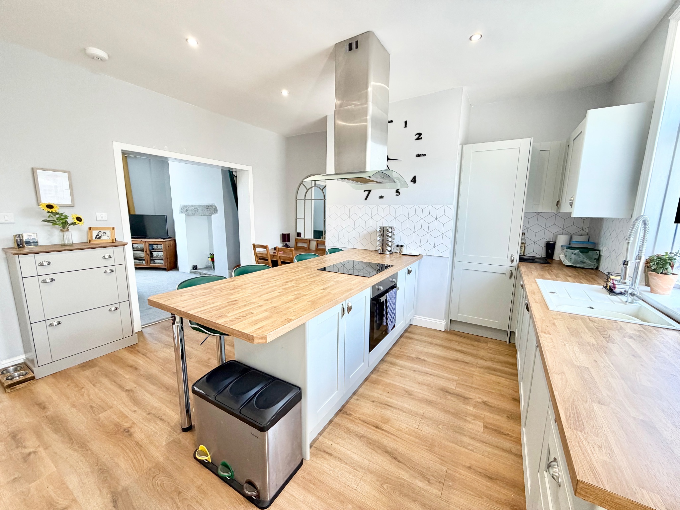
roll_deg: -0.3
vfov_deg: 85.7
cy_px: 255
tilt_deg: -10.5
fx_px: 275
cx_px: 340
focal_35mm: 14
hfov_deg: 102.1
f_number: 2.2
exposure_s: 1/100
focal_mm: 2.22
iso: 200
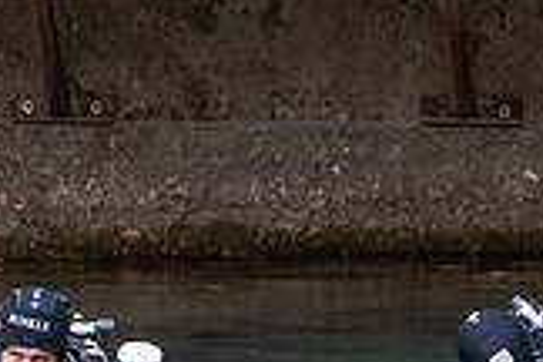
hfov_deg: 3.7
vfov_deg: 2.4
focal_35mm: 564
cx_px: 305
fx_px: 8506
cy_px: 551
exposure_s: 1/125
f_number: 5.6
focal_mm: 105
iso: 280
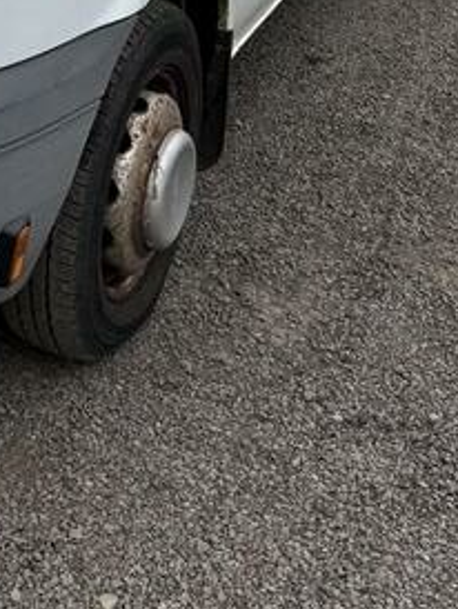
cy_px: -276
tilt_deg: -6.3
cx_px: -67
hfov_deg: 16.8
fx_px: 1497
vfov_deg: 20.2
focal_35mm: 85
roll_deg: -1.1
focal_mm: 5.96
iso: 50
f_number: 1.6
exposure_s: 1/2208
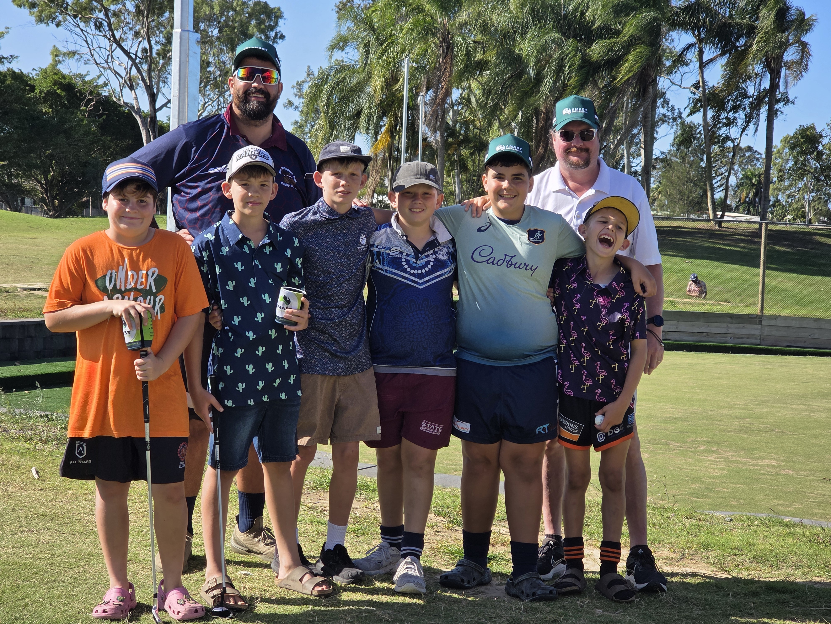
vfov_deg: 21.3
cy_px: 312
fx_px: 1656
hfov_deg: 28.2
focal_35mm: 69
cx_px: 416
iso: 25
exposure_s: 1/758
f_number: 2.4
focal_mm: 7
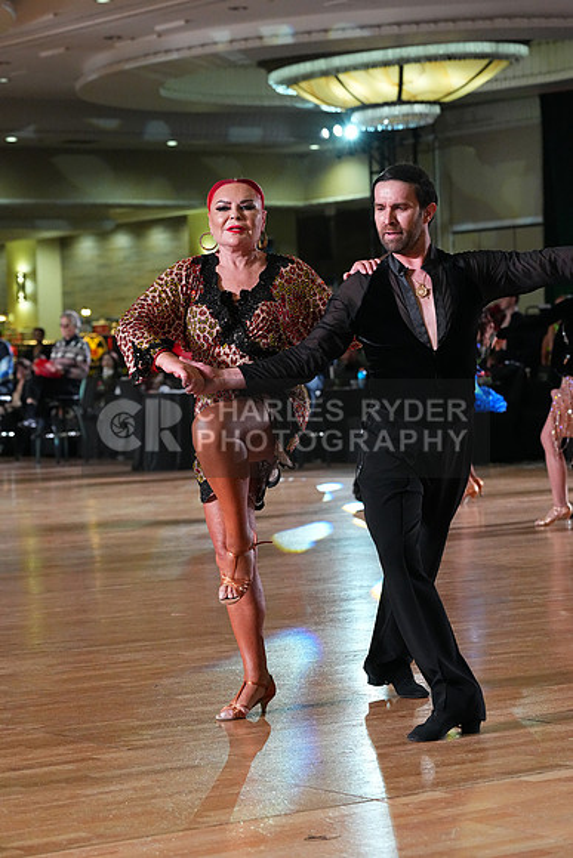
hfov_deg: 13.7
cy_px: 429
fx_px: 2386
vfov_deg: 20.4
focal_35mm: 100
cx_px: 286
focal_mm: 100
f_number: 5.6
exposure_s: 1/400
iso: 8000
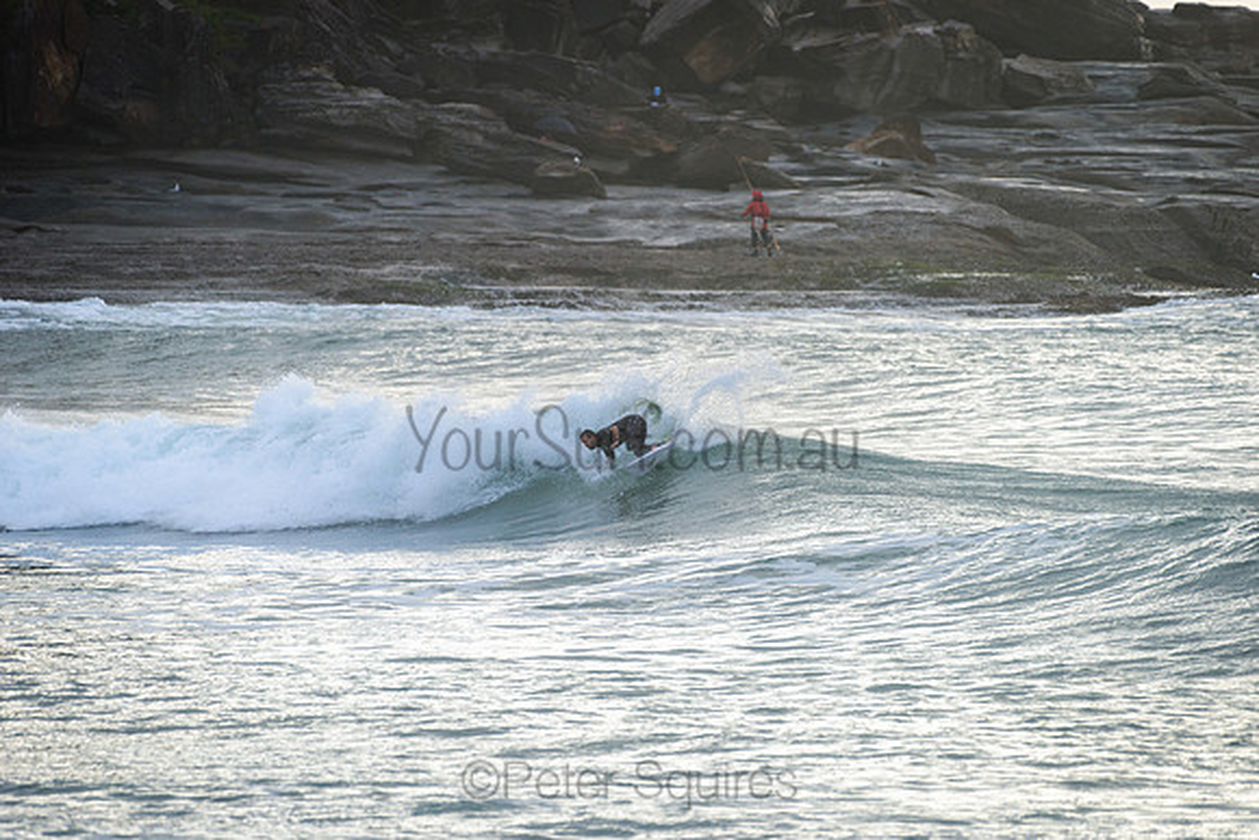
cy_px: 420
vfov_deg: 2.7
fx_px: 17588
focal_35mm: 503
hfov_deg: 4.1
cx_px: 630
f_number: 5.6
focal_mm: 500
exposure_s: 1/1000
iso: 280
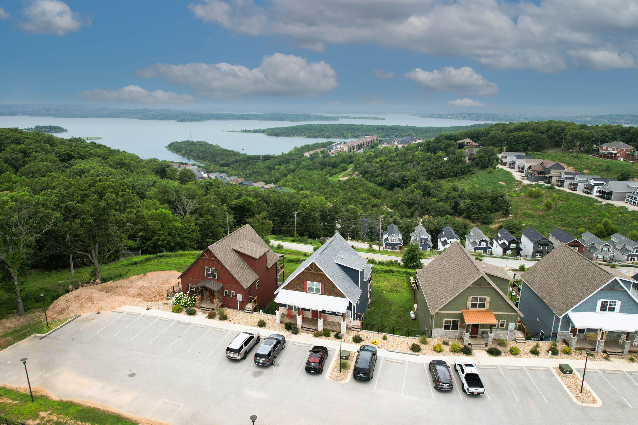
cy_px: 212
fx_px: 390
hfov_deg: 78.6
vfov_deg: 57.2
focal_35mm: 22
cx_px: 319
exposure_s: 1/1250
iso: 100
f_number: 2.8
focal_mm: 8.38
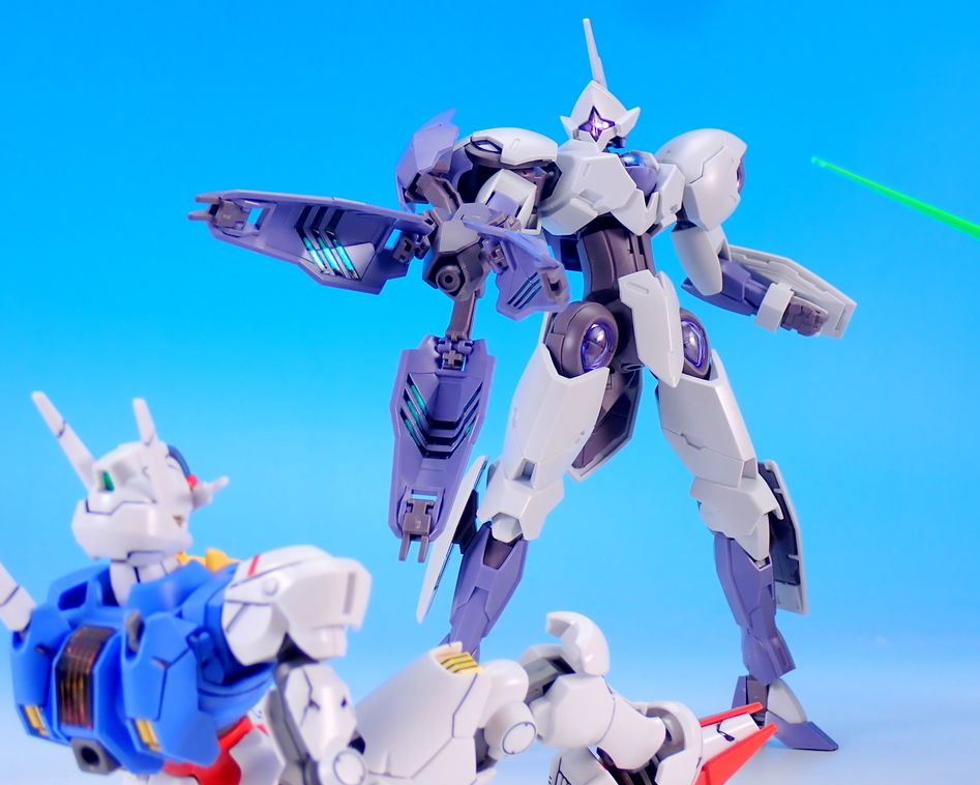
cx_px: 480
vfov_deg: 26.7
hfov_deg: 33.0
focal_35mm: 57
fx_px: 1654
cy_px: 389
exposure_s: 1/1.6
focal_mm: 9.65
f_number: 13
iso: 100
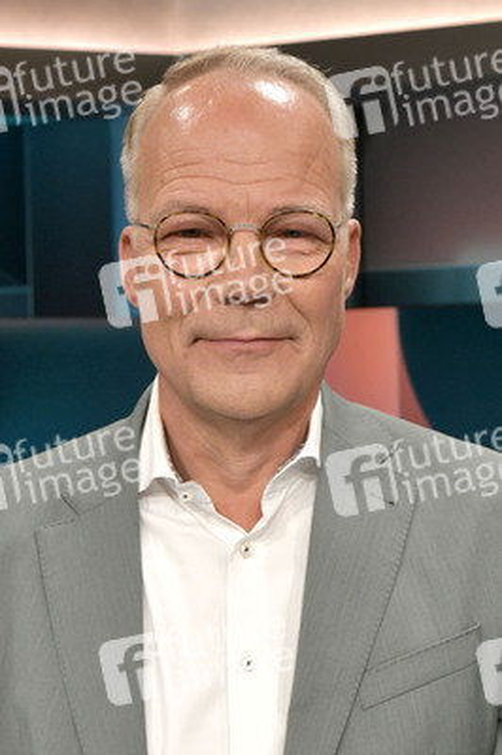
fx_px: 880
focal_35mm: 42
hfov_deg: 31.8
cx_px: 251
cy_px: 378
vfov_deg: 46.4
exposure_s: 1/200
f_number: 6.3
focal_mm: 42
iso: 2500
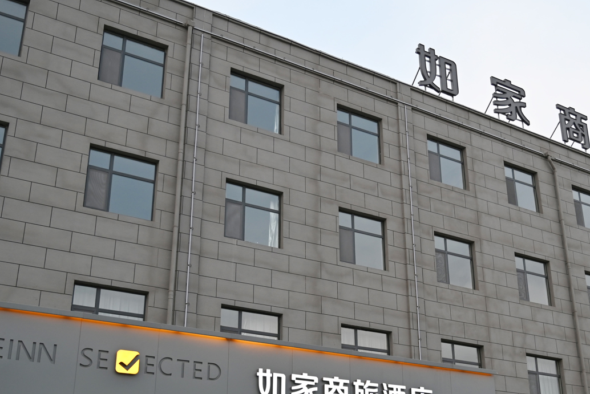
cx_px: 370
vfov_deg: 29.1
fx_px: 754
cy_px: 268
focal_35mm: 46
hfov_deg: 42.4
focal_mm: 27
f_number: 4
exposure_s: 1/160
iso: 400
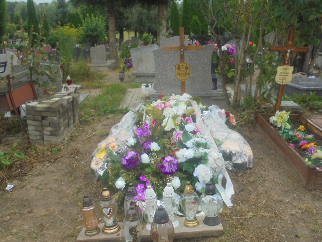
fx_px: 316
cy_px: 121
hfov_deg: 54.0
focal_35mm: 34
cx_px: 161
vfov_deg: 41.8
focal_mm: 6.1
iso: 100
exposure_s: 1/125
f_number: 4
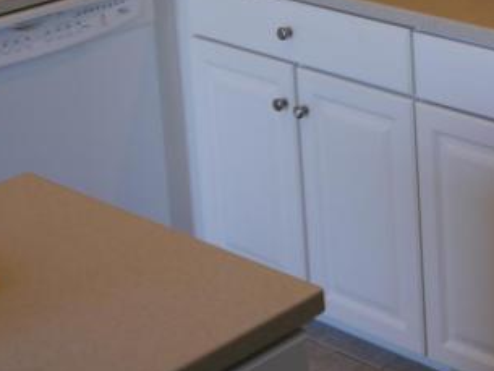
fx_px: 1342
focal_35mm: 94
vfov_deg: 14.8
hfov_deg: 18.3
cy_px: -165
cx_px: 760
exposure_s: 1/60
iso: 160
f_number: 3.5
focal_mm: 14
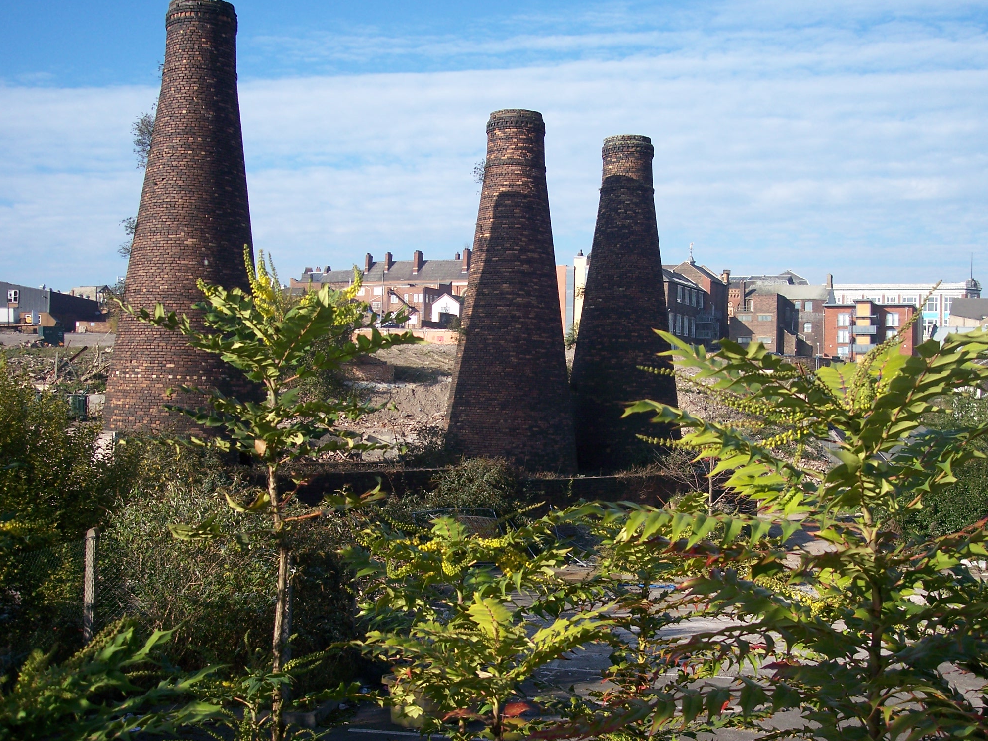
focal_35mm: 40
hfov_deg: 46.8
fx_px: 1142
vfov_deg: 36.0
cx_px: 493
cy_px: 367
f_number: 3.4
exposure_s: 1/750
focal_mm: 8
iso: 100
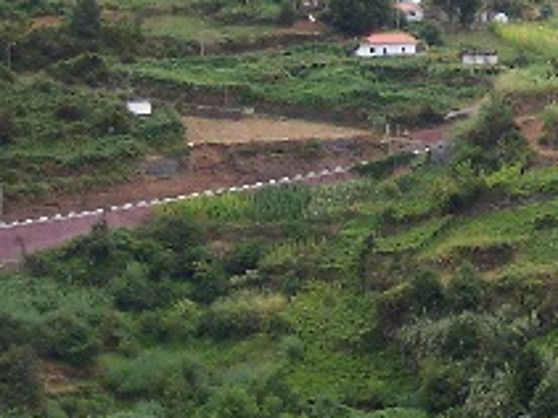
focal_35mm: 144
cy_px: -71
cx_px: 941
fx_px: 2320
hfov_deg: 12.7
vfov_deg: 10.1
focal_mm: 8
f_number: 2.8
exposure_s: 1/700
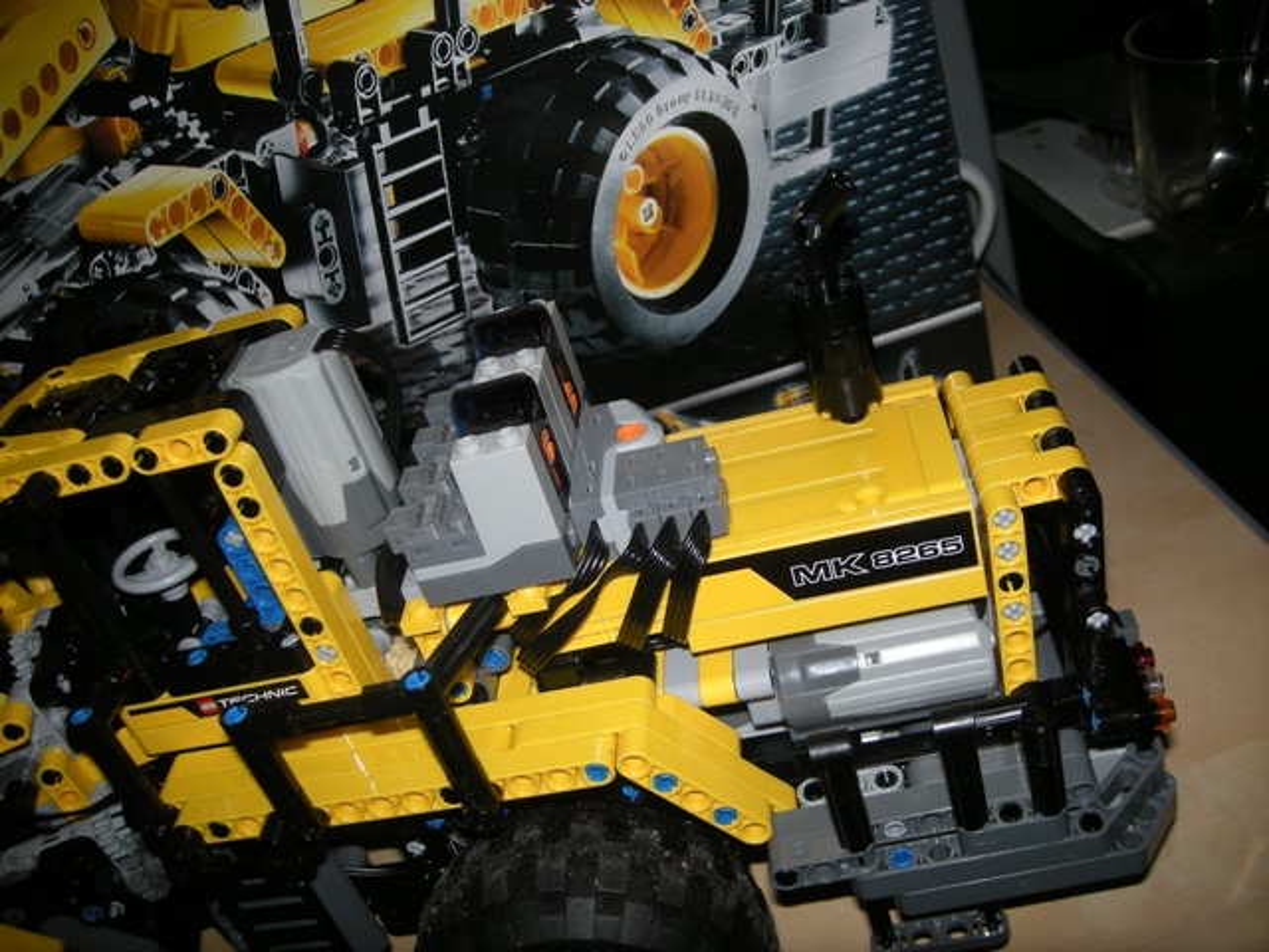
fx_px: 1283
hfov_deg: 52.6
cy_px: 476
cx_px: 634
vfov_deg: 40.7
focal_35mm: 35
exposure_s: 1/60
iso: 64
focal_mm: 5.7
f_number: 5.7
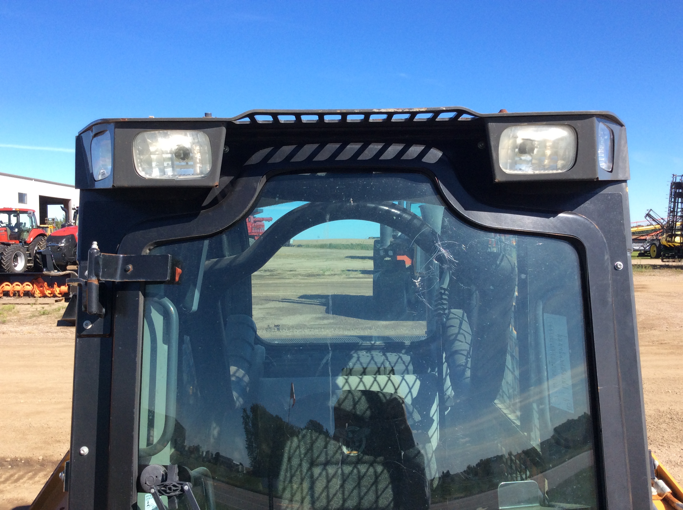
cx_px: 342
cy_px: 255
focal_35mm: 32
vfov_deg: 44.1
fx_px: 630
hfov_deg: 56.9
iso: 32
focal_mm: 3.3
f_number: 2.4
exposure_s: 1/867
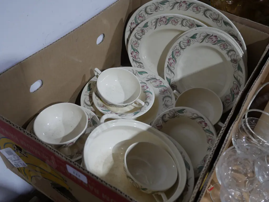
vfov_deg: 39.7
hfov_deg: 51.3
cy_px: 101
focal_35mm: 36
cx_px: 134
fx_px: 280
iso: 800
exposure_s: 1/60
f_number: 4
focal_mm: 18
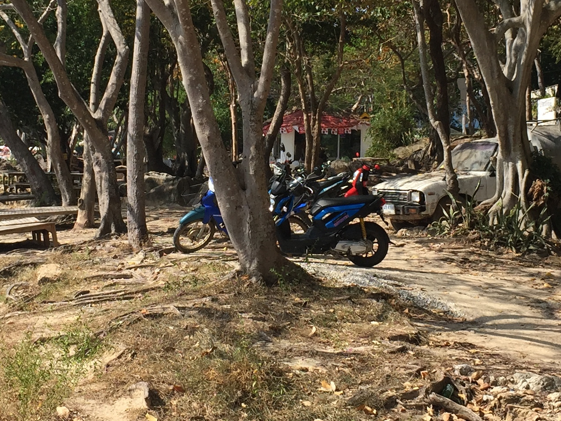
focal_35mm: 75
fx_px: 1216
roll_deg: -2.6
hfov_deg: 26.0
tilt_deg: +1.5
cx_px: 275
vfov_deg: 19.5
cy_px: 108
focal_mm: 4.15
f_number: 2.2
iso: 32
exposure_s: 1/1799
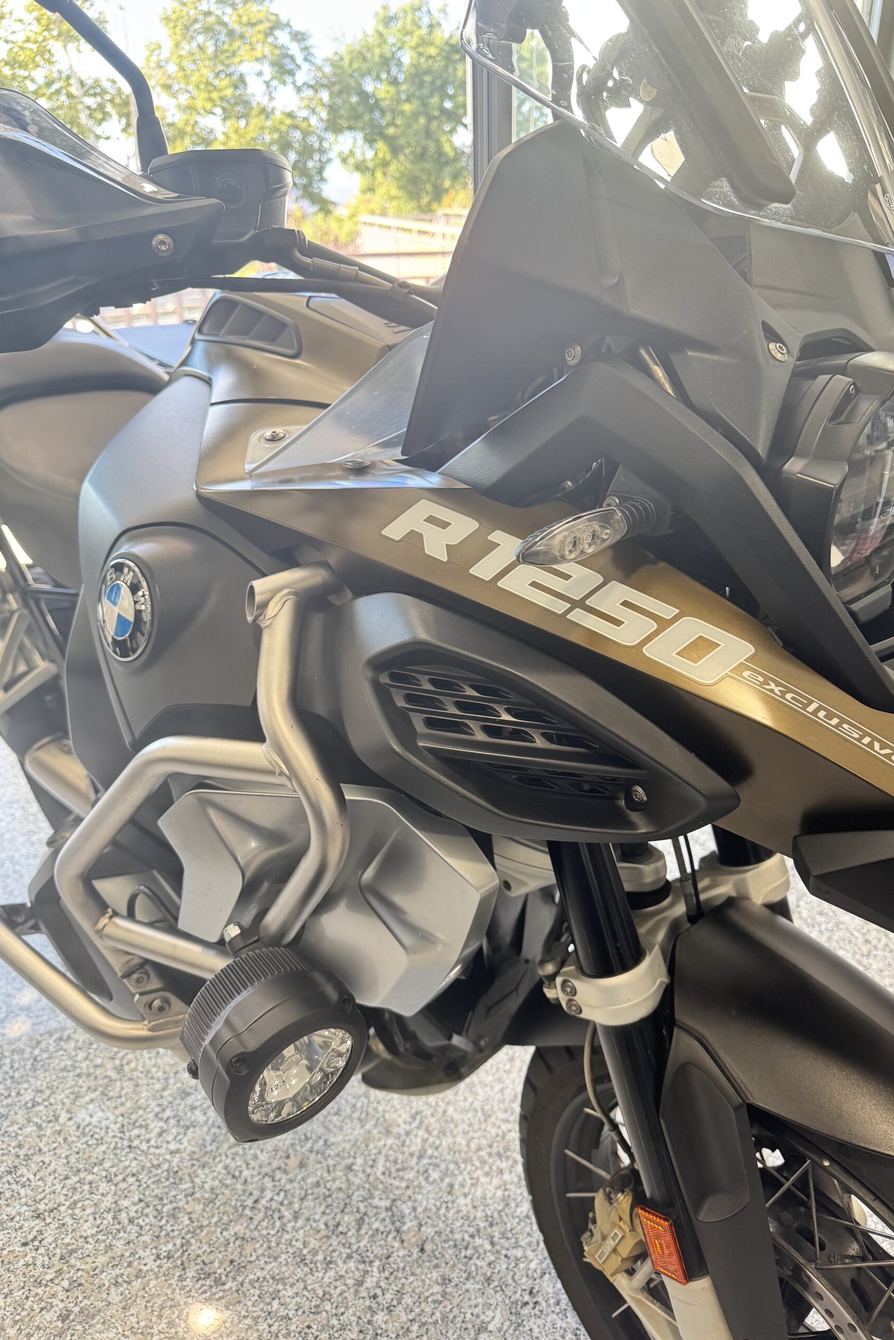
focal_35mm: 25
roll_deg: +0.7
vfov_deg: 71.5
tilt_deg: -25.9
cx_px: 497
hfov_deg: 51.2
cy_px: 670
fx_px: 931
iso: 200
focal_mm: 6.76
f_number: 1.78
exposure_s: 1/100
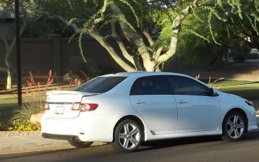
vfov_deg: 12.0
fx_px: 770
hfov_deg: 19.0
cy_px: 103
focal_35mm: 109
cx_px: 194
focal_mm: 6.5
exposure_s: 1/250
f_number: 3.1
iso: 64
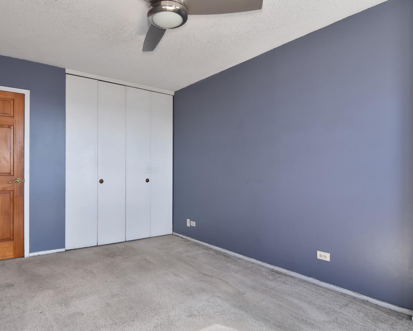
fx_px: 252
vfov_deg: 66.4
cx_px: 176
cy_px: 170
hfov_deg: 78.2
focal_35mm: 21
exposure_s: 1/80
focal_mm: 11
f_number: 11
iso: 640
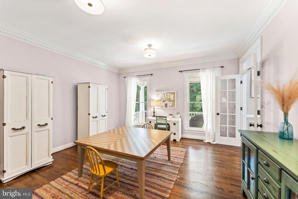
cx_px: 149
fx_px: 116
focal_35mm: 14
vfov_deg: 81.2
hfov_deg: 104.3
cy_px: 100
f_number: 8
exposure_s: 1/10
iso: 1000
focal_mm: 14
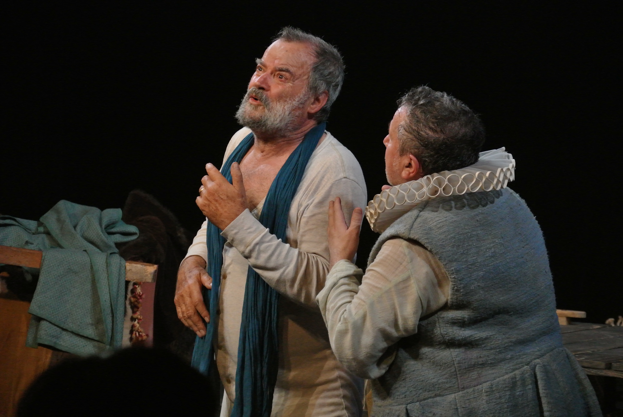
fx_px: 2391
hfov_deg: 14.8
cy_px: 208
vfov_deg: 10.0
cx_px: 312
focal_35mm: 138
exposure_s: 1/80
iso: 1100
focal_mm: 51.2
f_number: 4.2
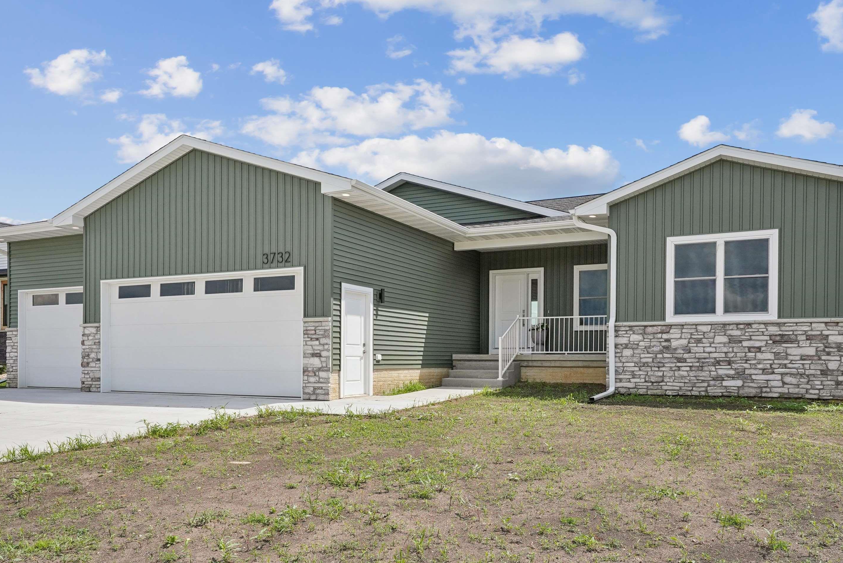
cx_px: 428
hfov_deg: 65.5
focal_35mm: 28
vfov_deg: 46.4
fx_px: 656
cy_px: 270
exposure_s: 1/1000
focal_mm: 26
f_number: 9
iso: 400
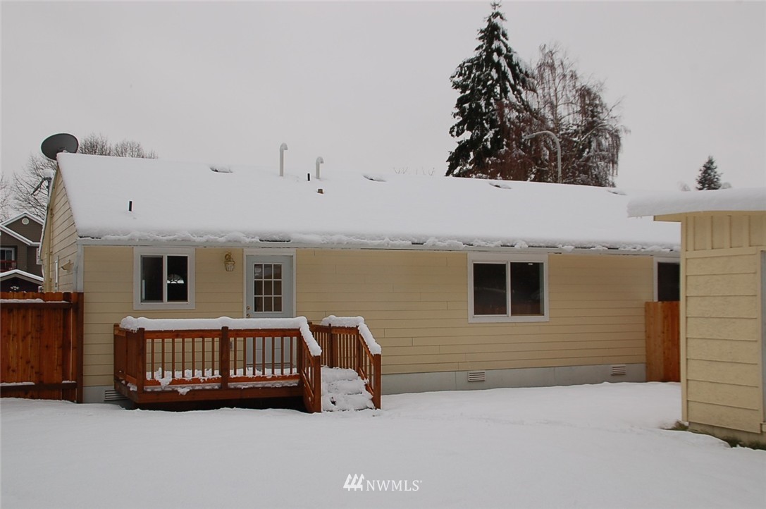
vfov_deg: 31.8
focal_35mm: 42
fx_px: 893
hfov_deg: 46.4
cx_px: 383
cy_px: 254
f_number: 8
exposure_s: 1/250
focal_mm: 28
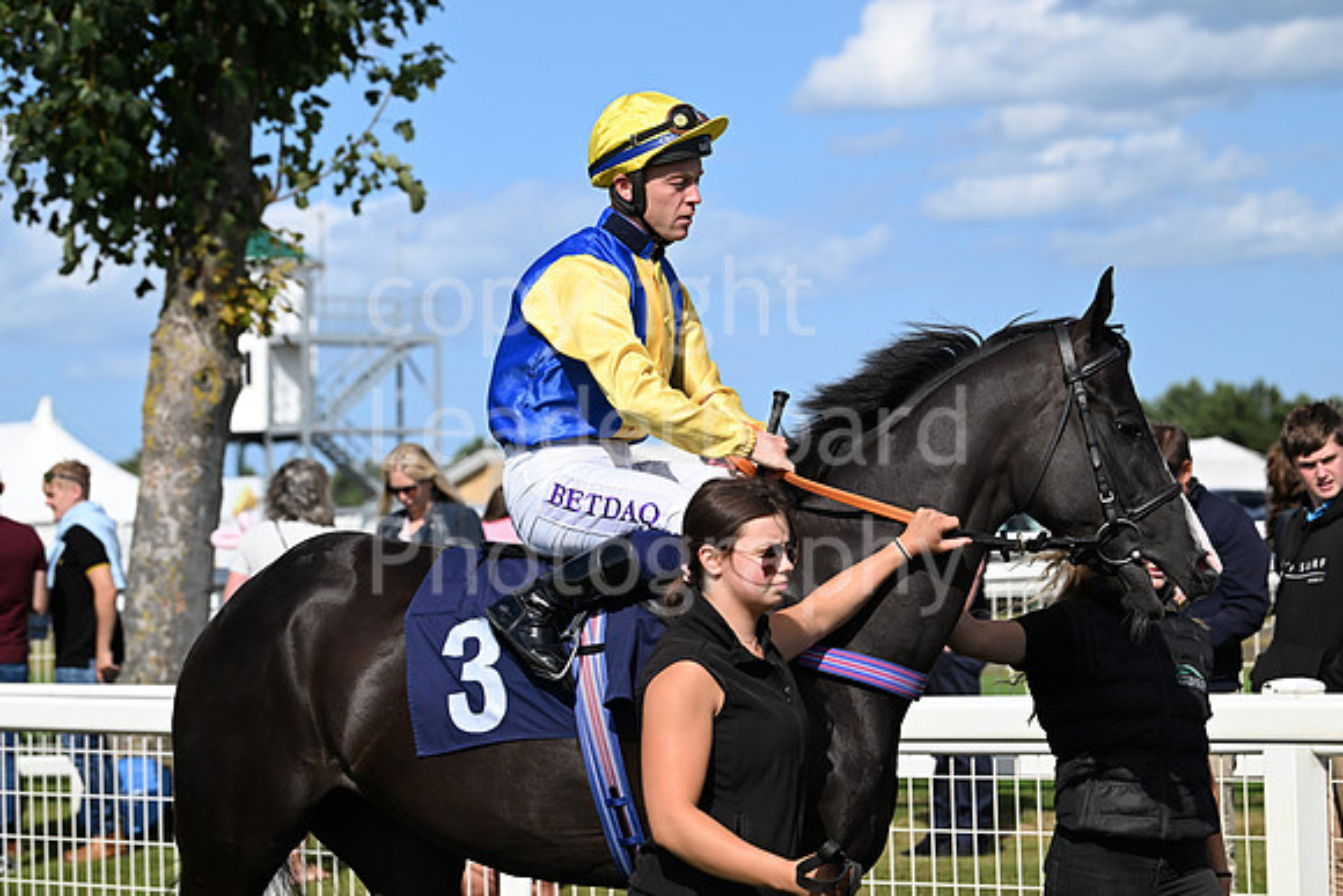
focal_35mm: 110
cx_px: 672
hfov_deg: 18.6
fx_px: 4104
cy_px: 448
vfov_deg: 12.5
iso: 500
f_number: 5.6
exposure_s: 1/3200
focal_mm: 110
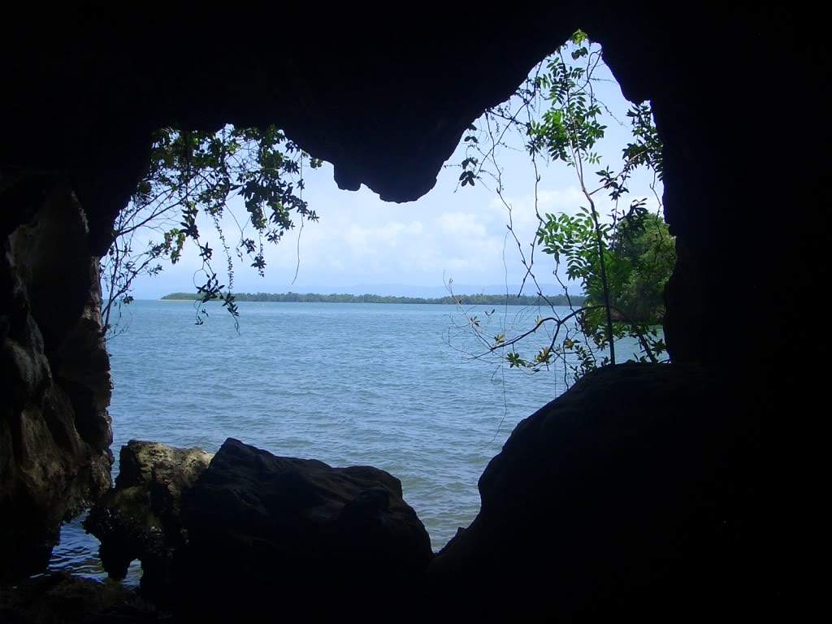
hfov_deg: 52.6
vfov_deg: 40.7
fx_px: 841
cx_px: 416
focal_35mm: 35
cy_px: 312
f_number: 4.3
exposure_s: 1/640
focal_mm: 5.8
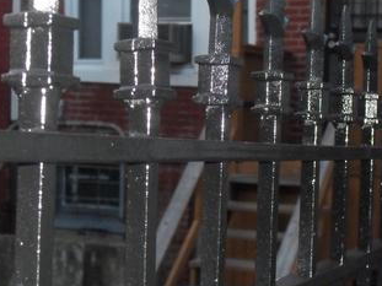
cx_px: 208
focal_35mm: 99
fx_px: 1092
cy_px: 147
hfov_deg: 19.8
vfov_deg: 14.9
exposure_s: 1/60
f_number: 5
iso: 400
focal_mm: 13.6
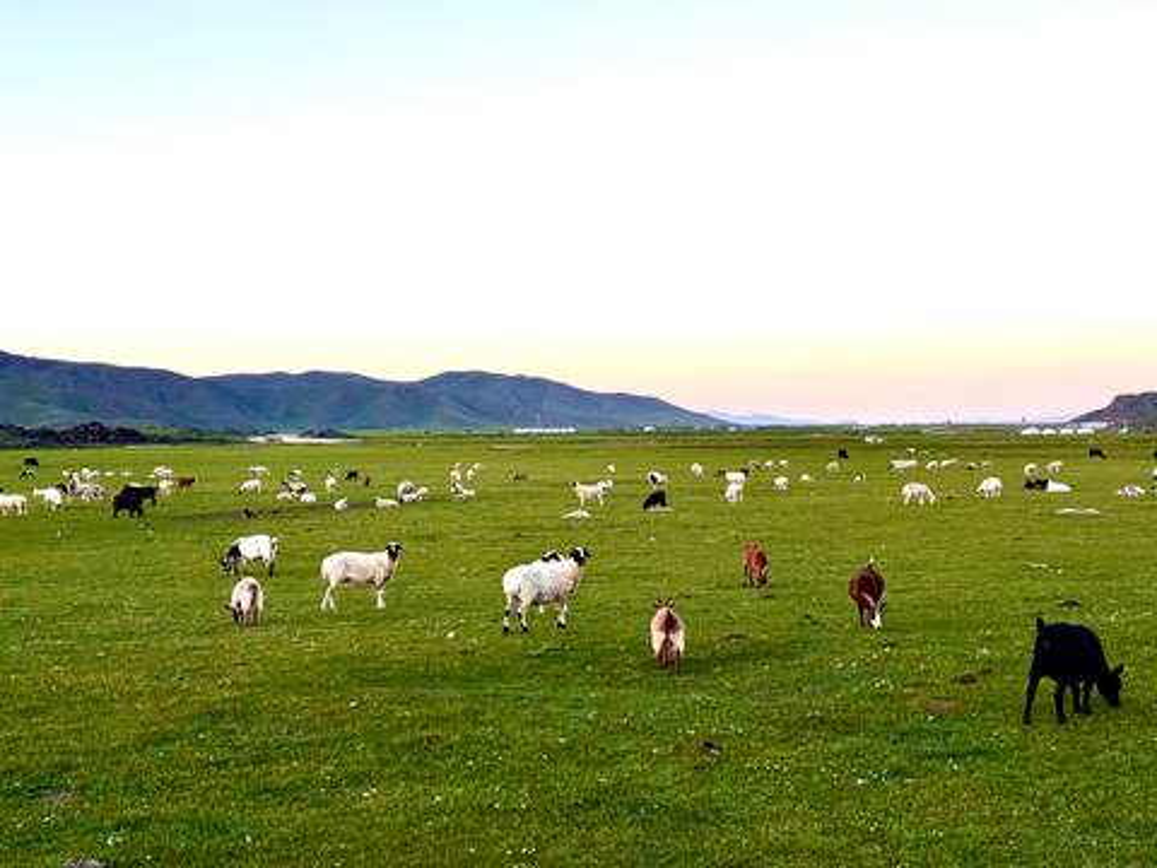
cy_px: 434
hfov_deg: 39.7
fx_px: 1604
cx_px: 578
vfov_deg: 30.3
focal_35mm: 48
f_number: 1.78
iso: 64
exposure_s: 1/527
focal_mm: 6.76
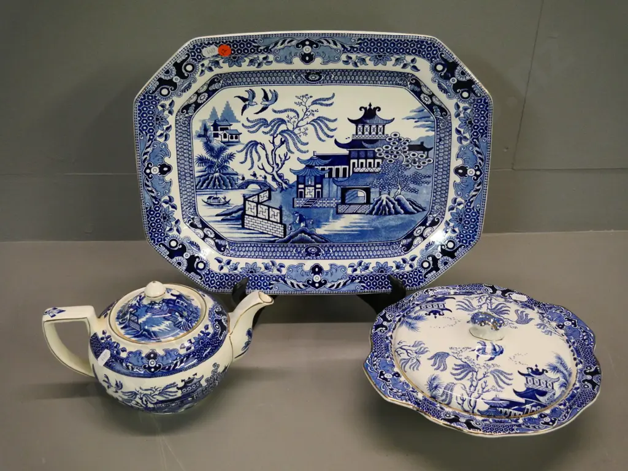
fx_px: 653
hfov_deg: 51.4
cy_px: 236
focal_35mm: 36
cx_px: 314
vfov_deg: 39.7
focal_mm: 18
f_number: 5
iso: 3200
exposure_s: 1/160
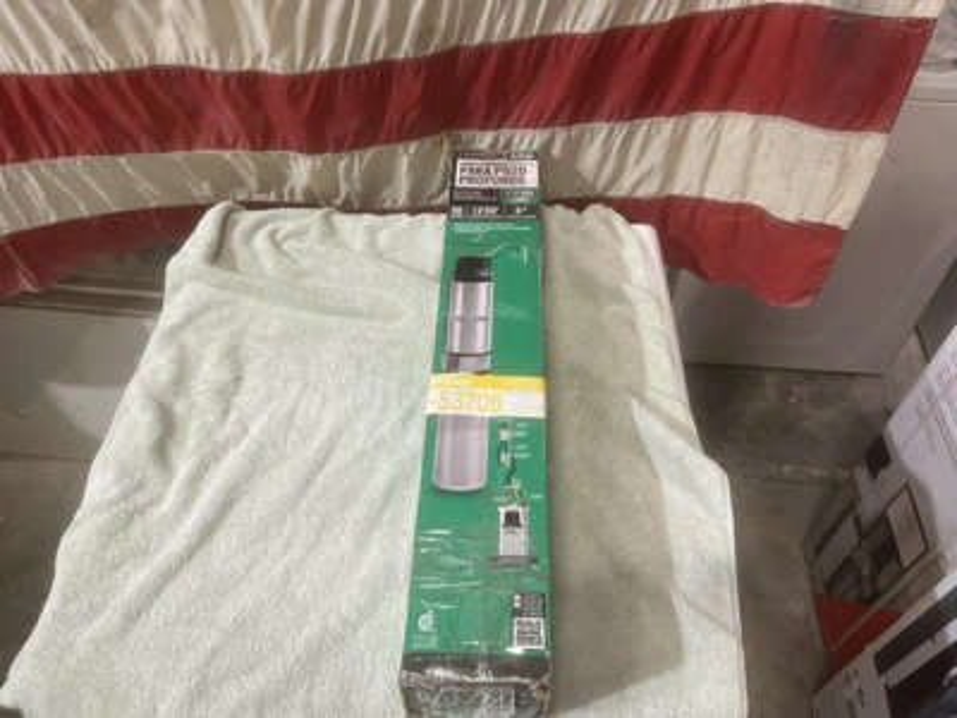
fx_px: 719
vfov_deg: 53.1
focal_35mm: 26
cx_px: 478
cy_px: 359
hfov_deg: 67.3
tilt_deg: -46.9
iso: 64
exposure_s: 1/60
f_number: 1.6
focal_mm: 5.1
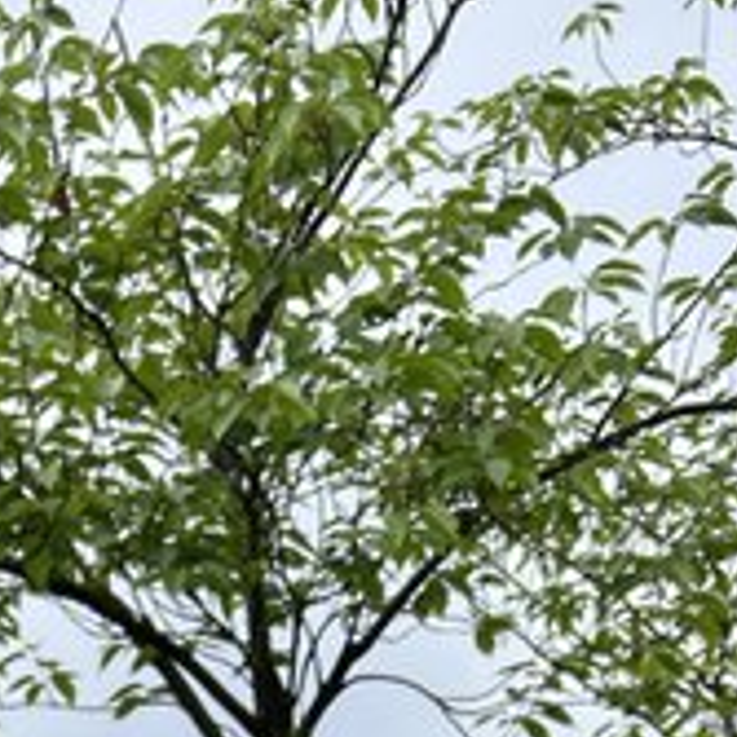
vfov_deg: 13.1
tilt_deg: -1.9
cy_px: 1602
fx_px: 2650
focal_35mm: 110
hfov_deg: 15.2
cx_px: -159
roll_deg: +0.9
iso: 50
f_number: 1.5
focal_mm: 5.7
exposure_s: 1/2994
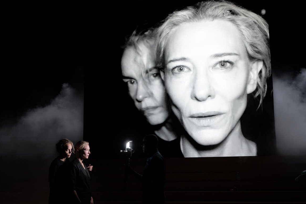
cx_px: 143
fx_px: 442
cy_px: 96
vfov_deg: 26.0
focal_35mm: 52
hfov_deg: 38.2
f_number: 4
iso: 2500
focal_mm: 47
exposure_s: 1/80
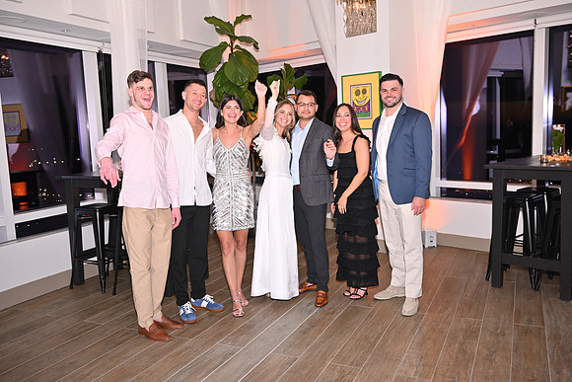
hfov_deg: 58.0
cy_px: 191
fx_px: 516
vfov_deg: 40.6
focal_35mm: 32
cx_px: 286
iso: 1250
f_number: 5.6
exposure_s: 1/60
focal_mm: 32.5
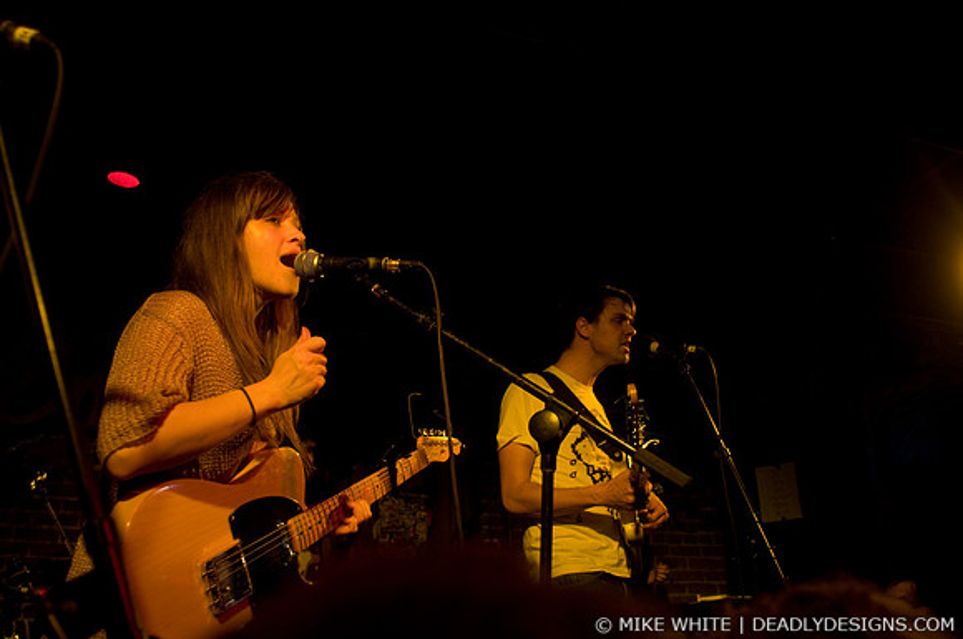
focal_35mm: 30
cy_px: 320
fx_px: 801
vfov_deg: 43.5
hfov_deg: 62.0
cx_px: 482
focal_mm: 20
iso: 1000
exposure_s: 1/125
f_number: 2.8
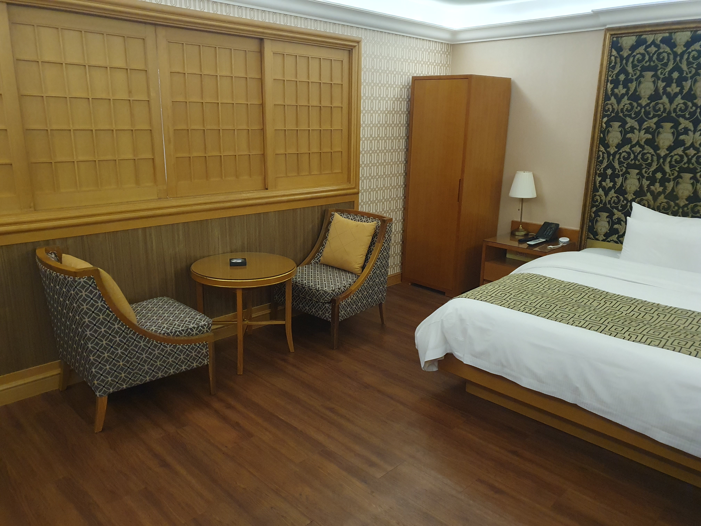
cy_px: 263
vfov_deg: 53.1
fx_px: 527
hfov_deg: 67.3
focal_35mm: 26
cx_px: 350
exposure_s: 1/30
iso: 500
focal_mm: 4.32
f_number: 1.5
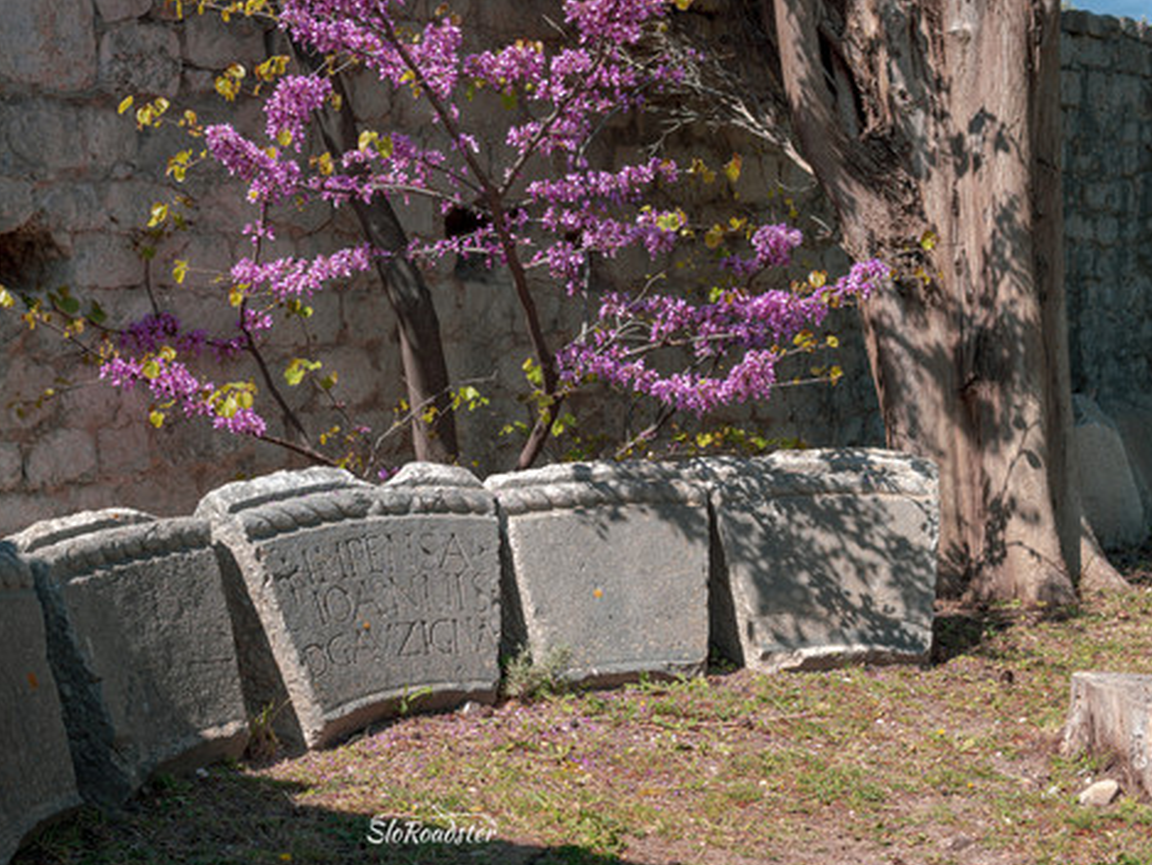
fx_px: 1964
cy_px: 451
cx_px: 432
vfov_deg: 24.8
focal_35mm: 59
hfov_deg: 32.5
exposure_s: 1/250
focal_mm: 30
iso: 100
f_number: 4.5
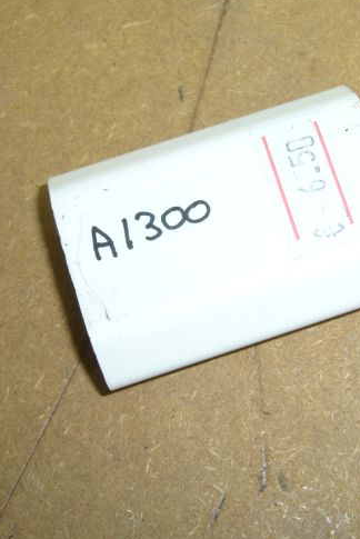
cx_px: 231
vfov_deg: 33.4
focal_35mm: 60
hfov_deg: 22.6
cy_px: 264
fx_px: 899
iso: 80
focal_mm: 5.8
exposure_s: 1/30
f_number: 2.8
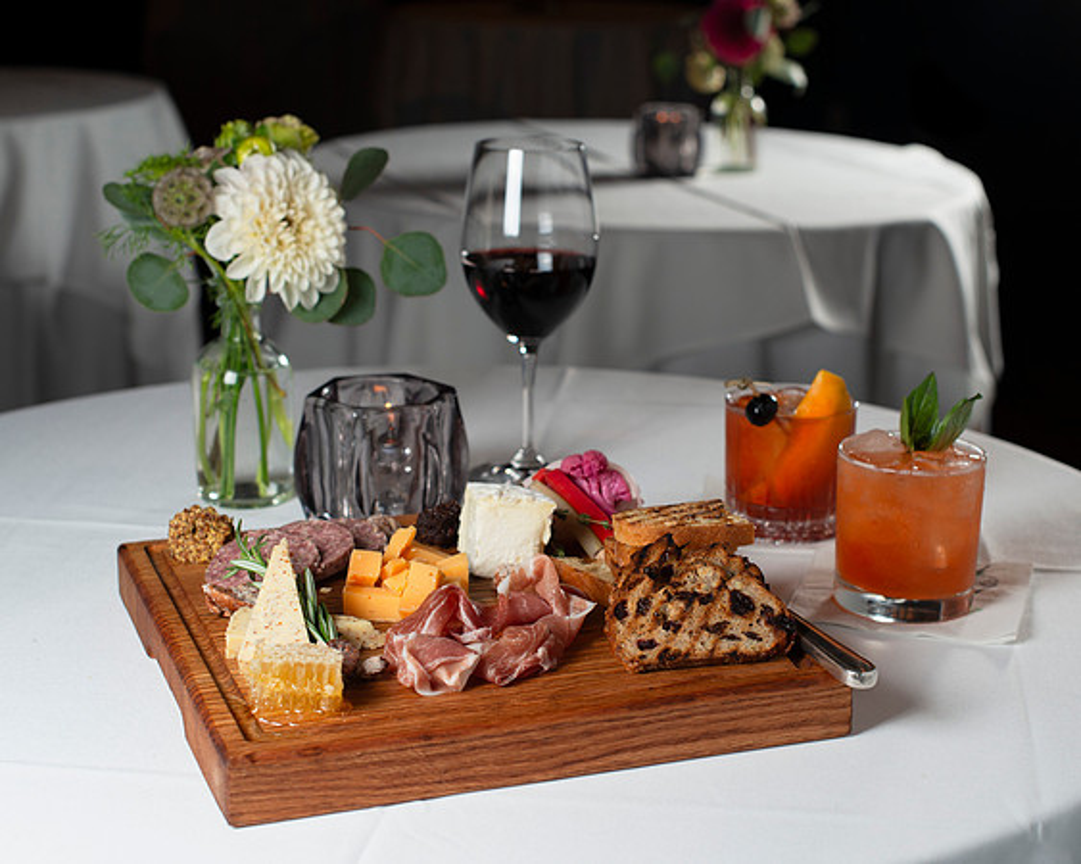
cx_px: 552
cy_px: 443
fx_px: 2000
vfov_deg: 24.4
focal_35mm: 63
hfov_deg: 30.2
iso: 200
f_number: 5
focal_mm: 50
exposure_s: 1/200
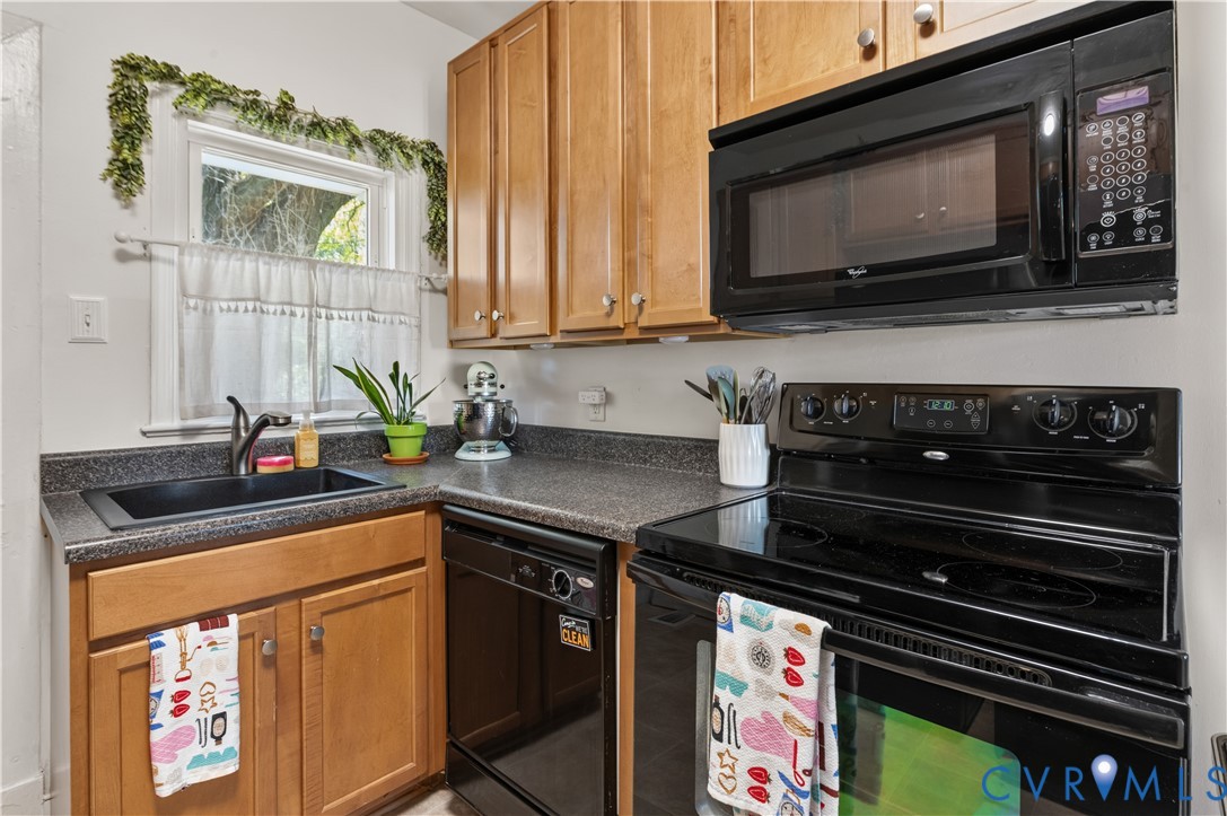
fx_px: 579
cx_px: 614
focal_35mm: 17
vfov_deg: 70.4
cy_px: 408
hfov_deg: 93.3
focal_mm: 17
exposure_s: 1/3
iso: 2000
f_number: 9
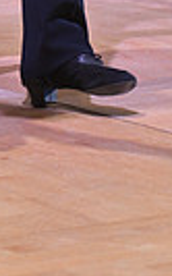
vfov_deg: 5.7
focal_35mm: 356
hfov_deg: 3.7
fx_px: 2673
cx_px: -22
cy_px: -301
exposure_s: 1/320
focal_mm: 80
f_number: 4
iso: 2000
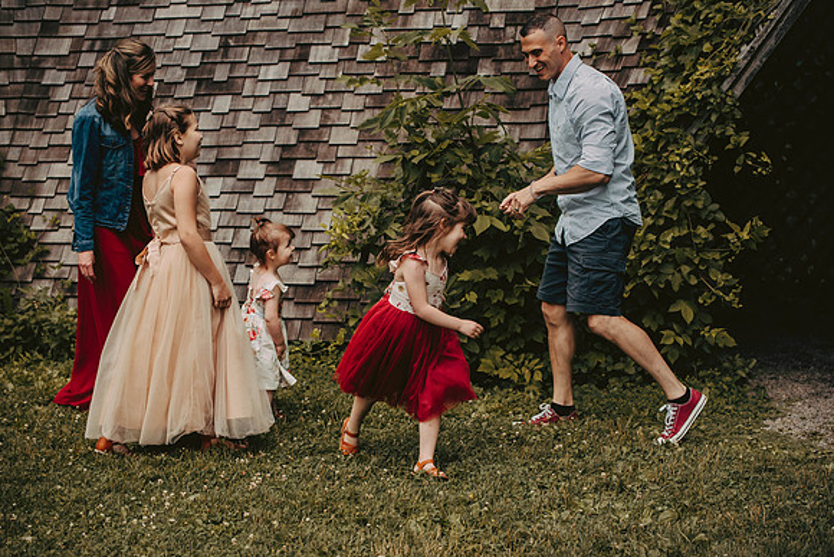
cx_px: 417
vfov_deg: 19.5
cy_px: 278
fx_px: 1622
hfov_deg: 28.8
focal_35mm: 70
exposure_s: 1/2500
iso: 640
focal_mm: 70
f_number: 2.8
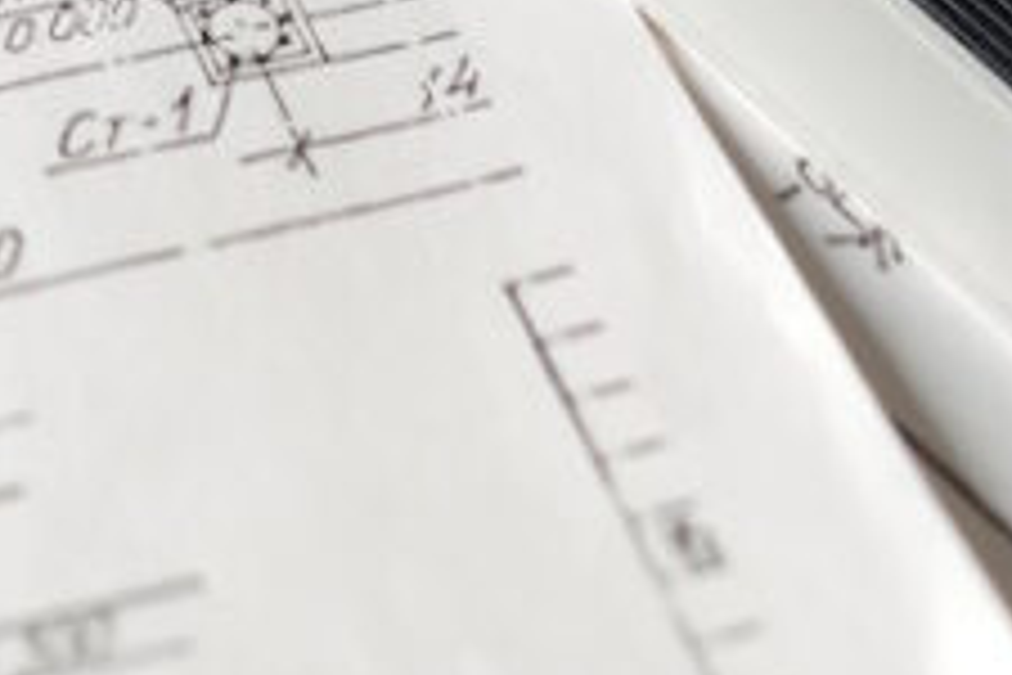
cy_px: -754
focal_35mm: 205
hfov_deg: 9.8
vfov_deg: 6.5
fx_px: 5762
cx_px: -342
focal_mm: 30
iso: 160
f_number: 2
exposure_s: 1/320
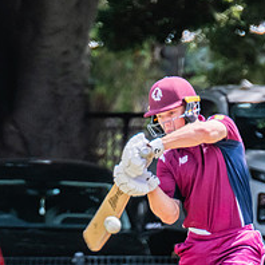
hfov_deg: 0.8
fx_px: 19262
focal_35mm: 2224
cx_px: 199
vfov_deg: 0.8
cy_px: 280
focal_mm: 600
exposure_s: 1/800
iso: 800
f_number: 11
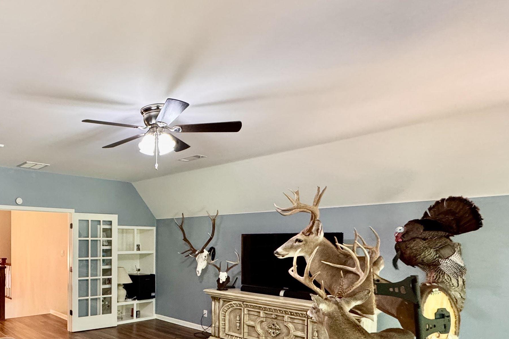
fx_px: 353
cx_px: 80
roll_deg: -0.2
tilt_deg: -2.3
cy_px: 250
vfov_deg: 49.5
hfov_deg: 63.3
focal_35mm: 25
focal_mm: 2.22
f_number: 2.2
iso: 400
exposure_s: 1/60
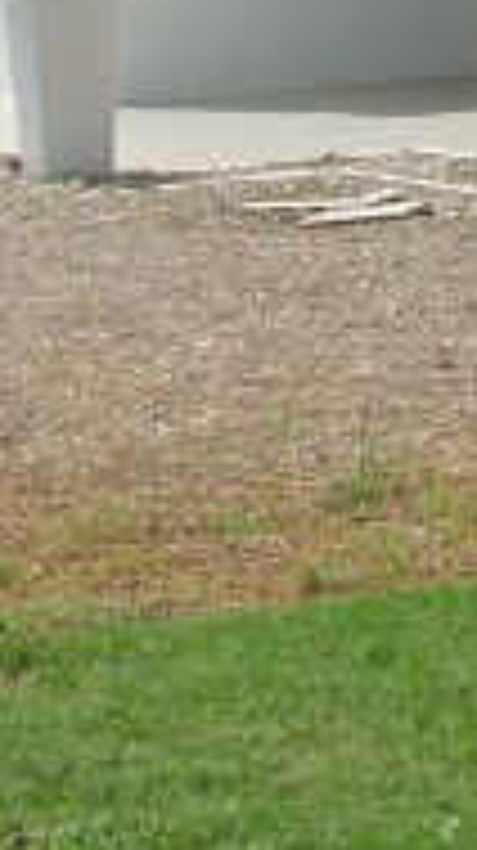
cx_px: 1305
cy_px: -247
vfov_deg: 11.4
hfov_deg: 6.2
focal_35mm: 184
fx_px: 4147
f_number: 4.5
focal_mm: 11
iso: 100
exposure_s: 1/1250
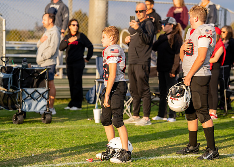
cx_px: 123
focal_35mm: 116
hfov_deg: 17.2
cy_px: 82
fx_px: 773
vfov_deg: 12.3
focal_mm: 109
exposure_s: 1/2000
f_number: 2.8
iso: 400
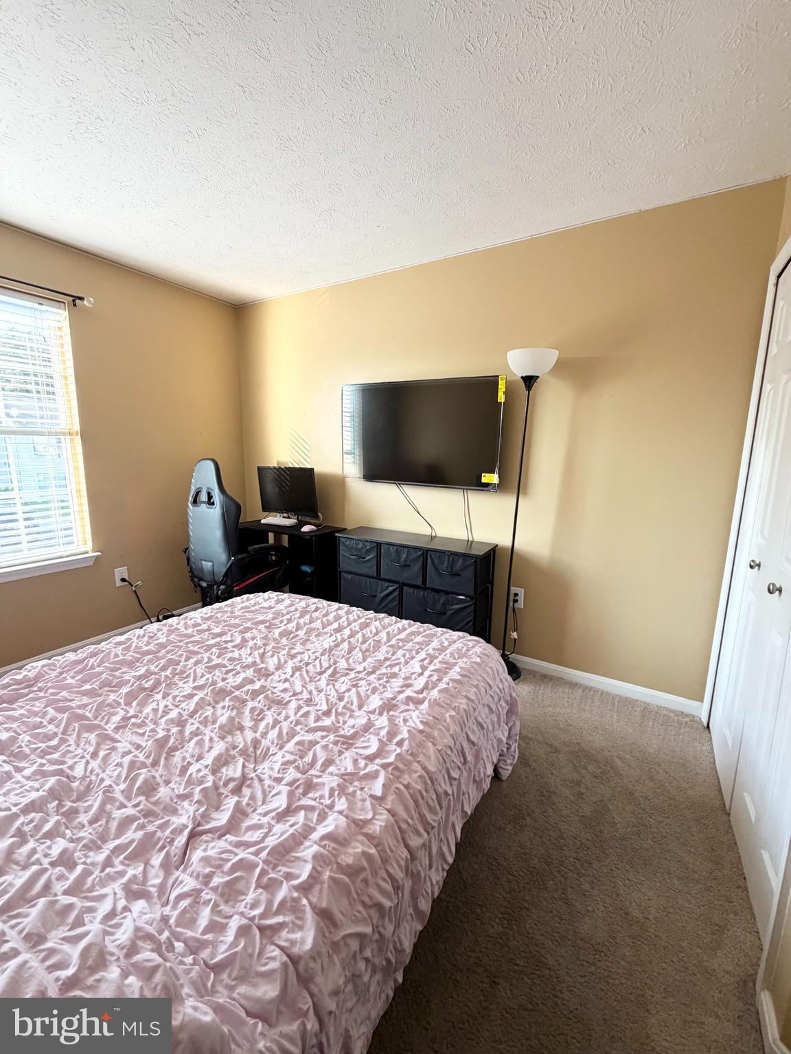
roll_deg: -1.3
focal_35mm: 14
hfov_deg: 85.7
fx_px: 427
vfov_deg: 102.1
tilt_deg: -9.9
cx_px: 396
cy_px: 527
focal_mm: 2.22
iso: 250
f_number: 2.2
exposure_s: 1/121
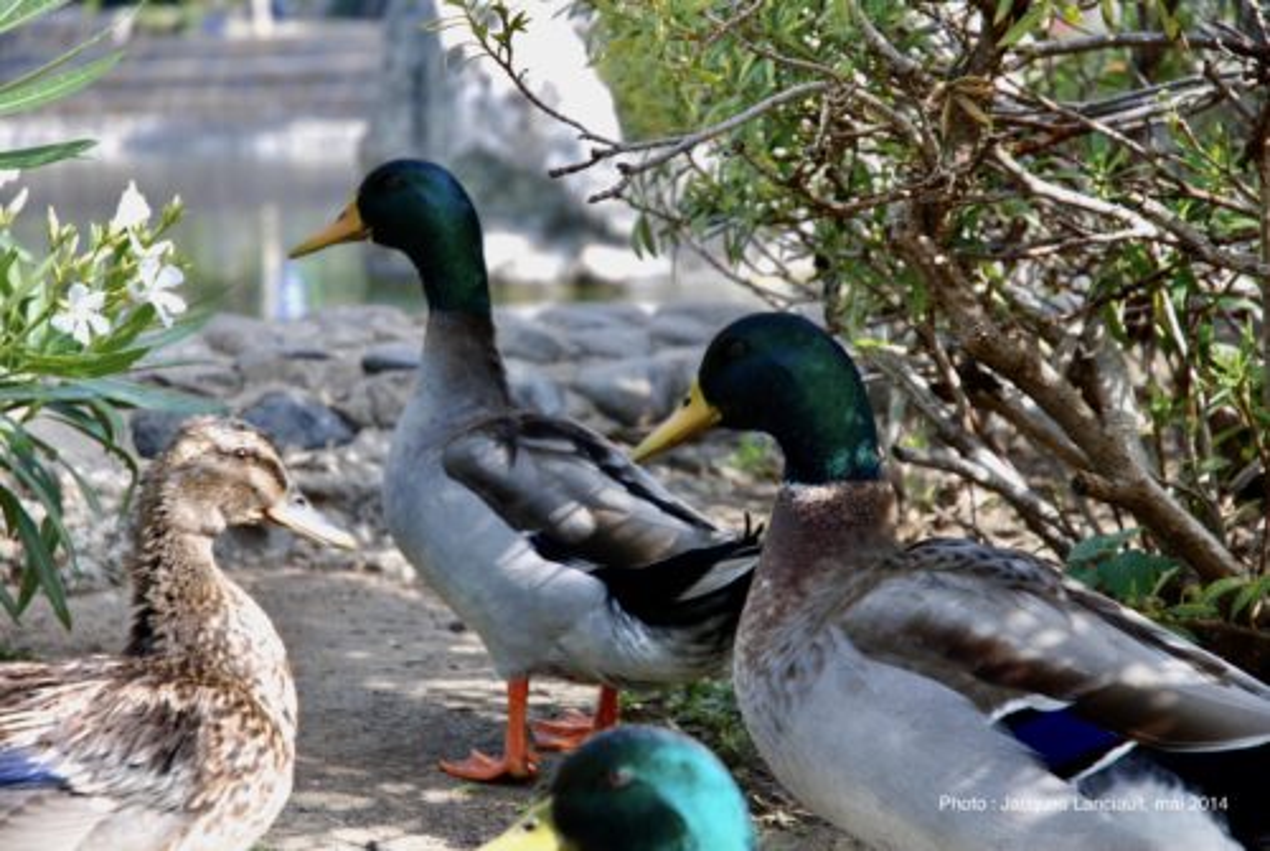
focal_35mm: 105
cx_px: 635
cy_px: 426
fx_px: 3710
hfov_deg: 19.4
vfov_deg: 13.1
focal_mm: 70
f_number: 4.5
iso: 220
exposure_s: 1/125
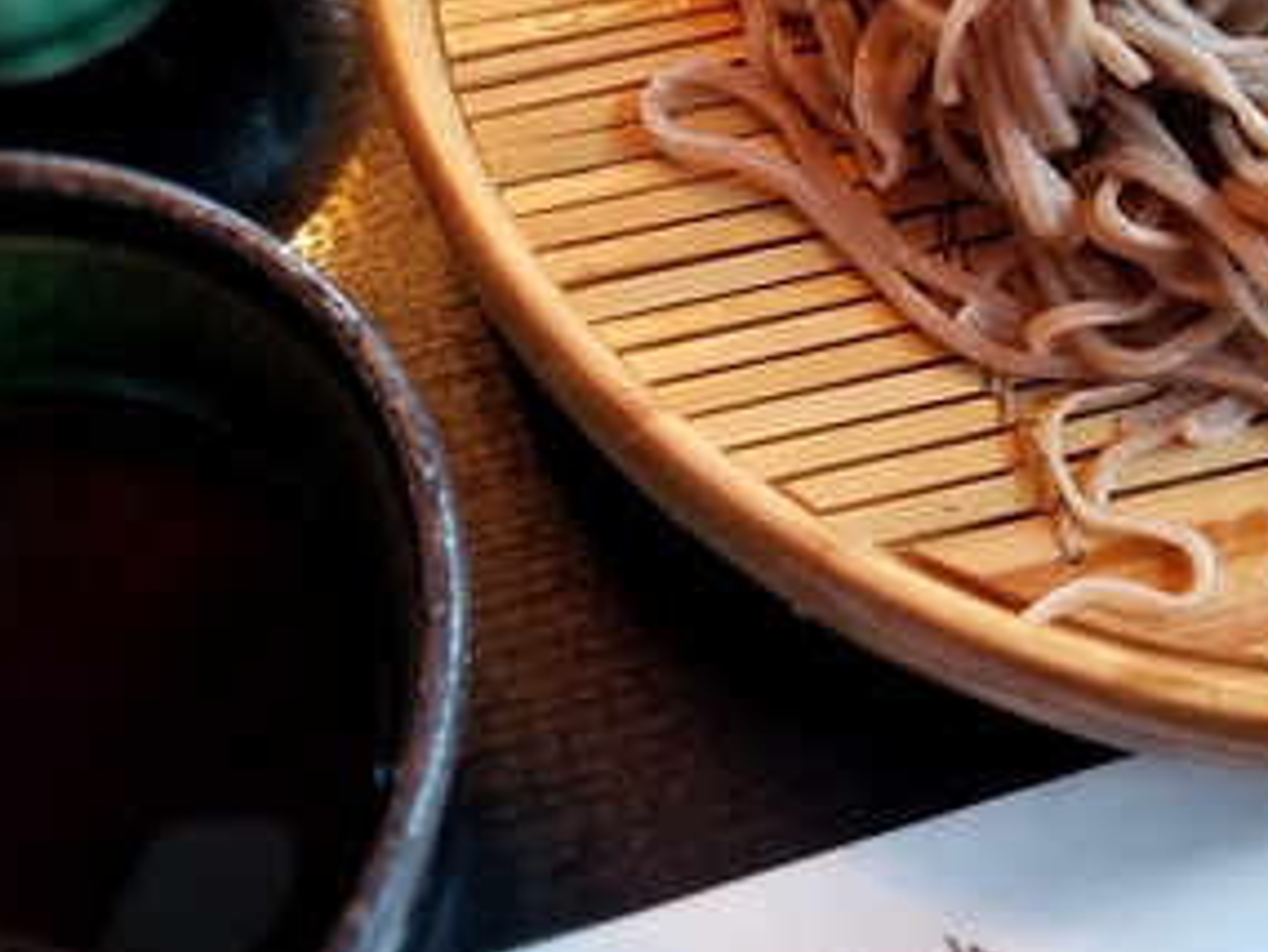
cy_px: 245
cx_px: 872
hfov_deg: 37.0
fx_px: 1869
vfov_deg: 28.2
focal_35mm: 51
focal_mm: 4.3
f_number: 1.7
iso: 200
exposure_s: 1/30
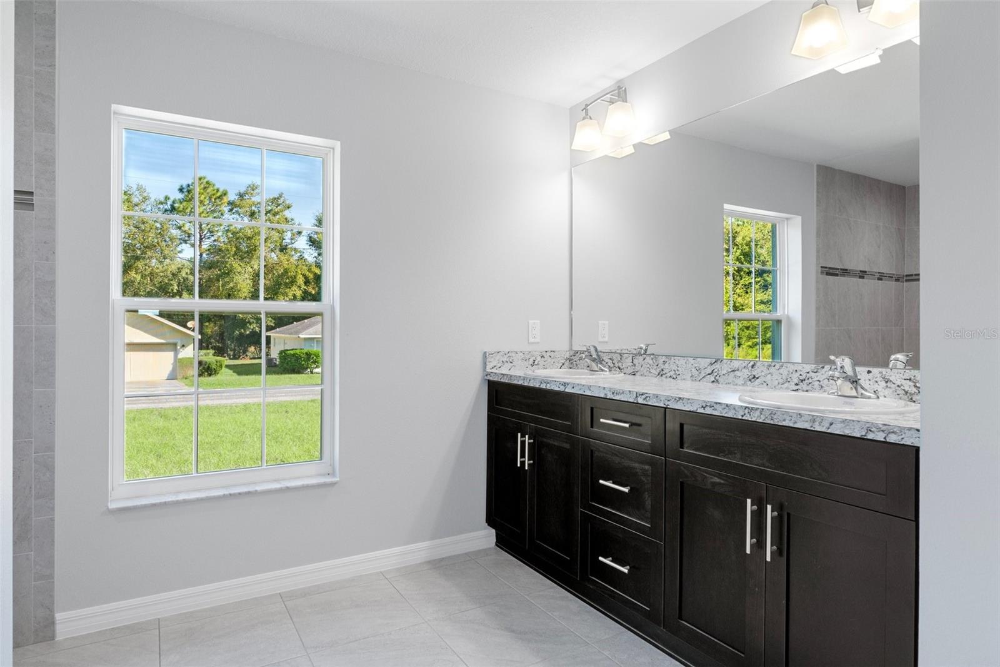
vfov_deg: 59.5
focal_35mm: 21
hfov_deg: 81.2
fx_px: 583
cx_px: 500
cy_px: 334
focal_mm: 14
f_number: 8
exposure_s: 1/8
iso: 320
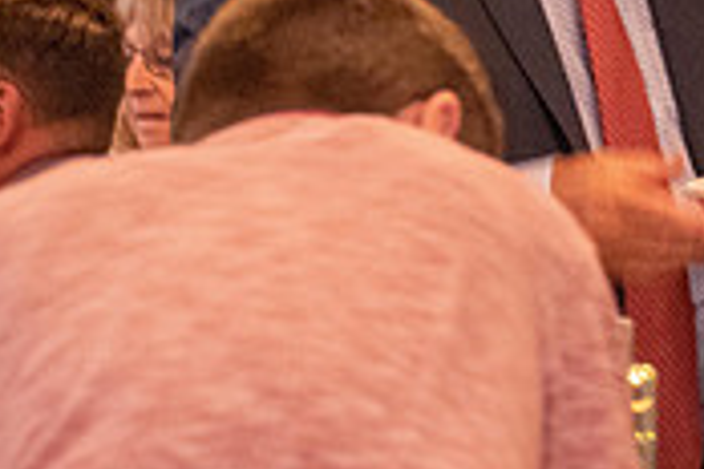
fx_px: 8780
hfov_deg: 4.6
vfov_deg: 3.1
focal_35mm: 449
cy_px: 22
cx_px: 931
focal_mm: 90
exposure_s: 1/60
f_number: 4.8
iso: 5000
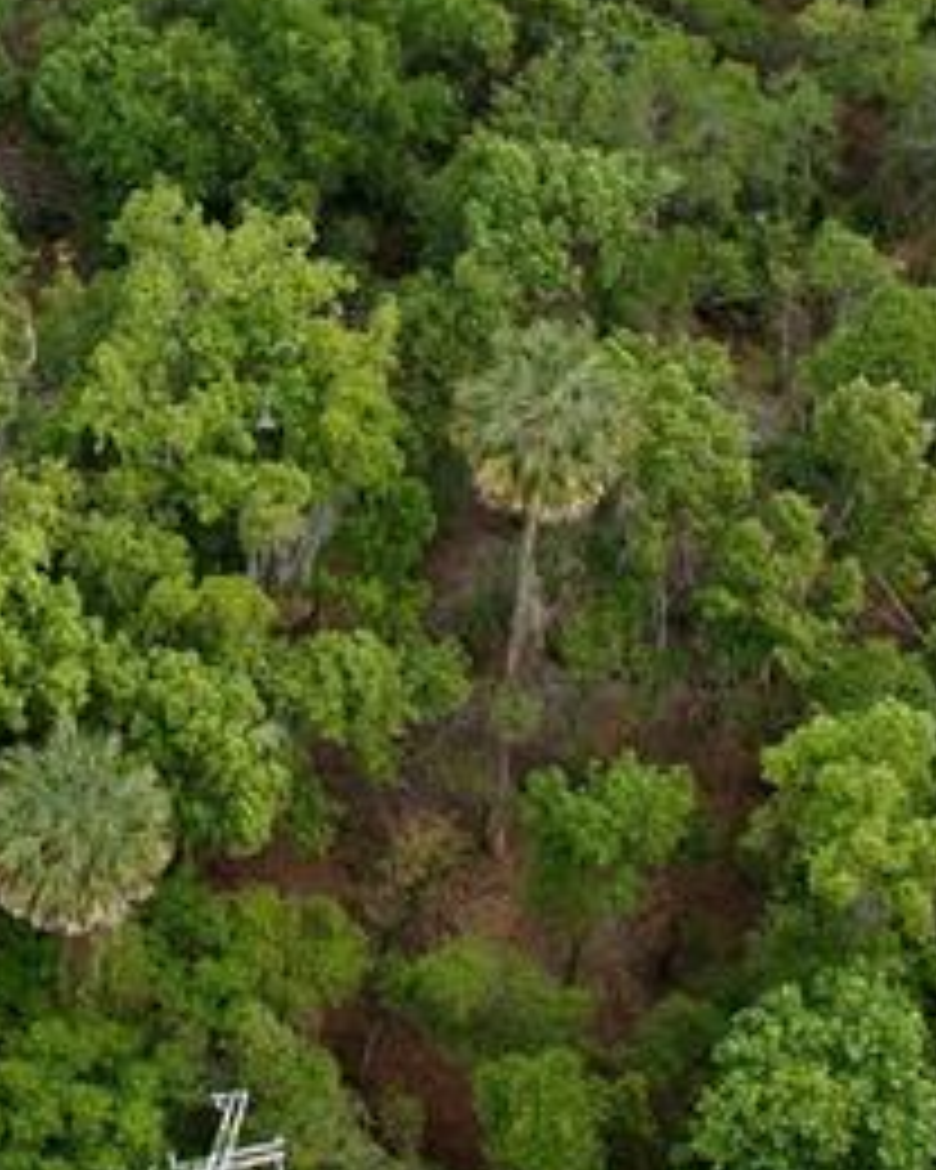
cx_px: 182
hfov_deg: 16.6
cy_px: -4
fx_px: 3186
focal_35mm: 92
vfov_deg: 20.2
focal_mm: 12.29
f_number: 2.8
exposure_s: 1/800
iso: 100
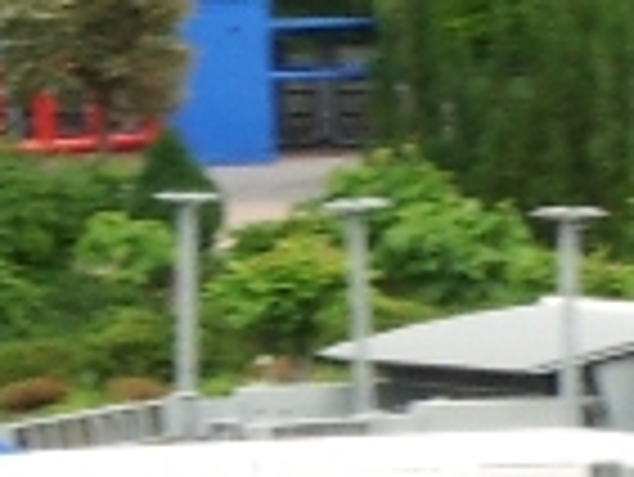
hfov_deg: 2.9
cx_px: 656
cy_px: 405
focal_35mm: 681
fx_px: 12483
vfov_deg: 2.2
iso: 100
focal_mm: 17.4
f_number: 4.8
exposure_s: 1/125
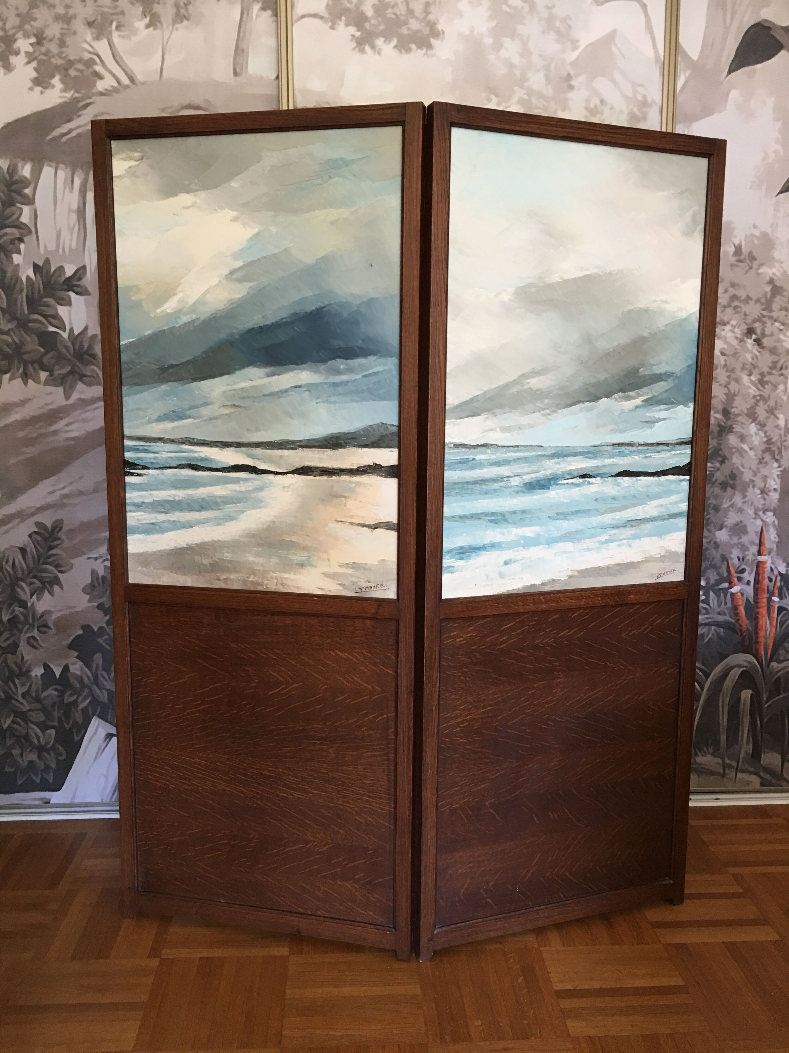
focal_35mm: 29
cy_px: 526
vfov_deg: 61.7
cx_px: 394
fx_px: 881
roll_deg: -0.3
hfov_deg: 48.2
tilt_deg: -7.8
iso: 64
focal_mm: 4.15
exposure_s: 1/17
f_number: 2.2
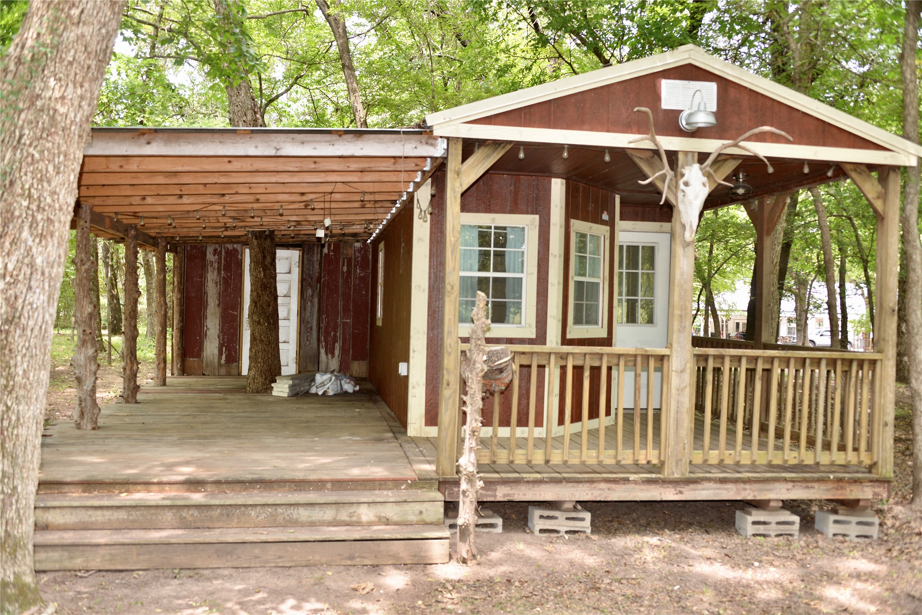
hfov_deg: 55.8
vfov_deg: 38.9
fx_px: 871
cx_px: 461
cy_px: 308
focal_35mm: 34
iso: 320
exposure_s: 1/100
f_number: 3.8
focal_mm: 34
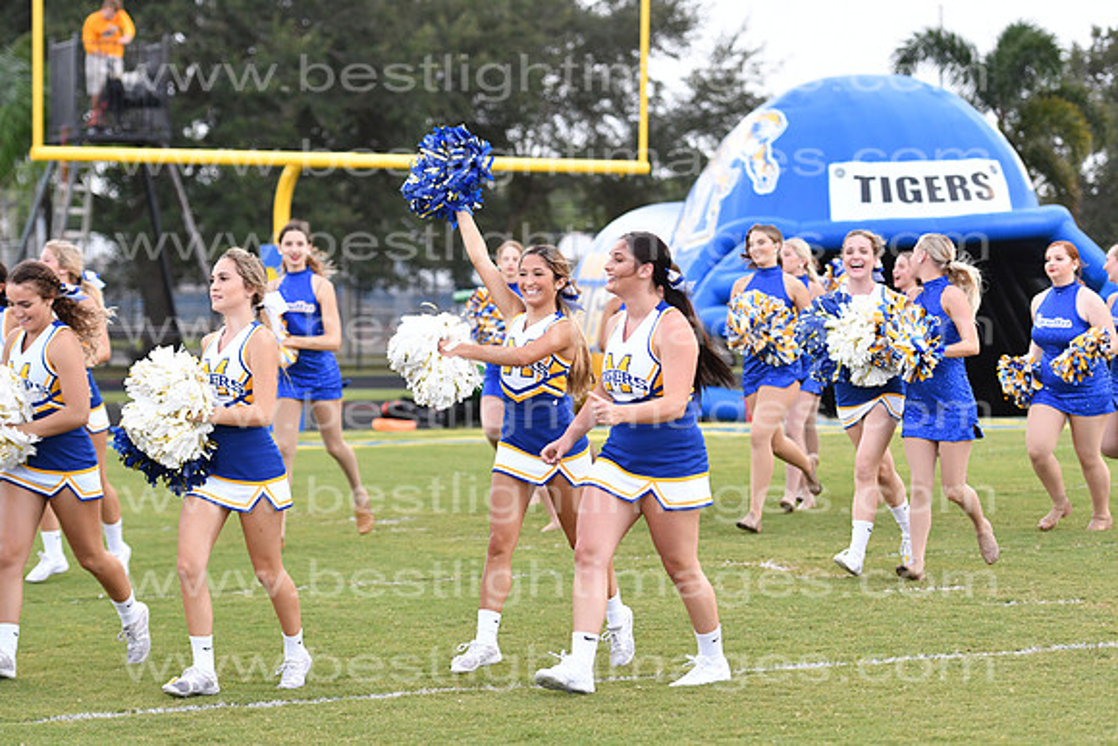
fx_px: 4193
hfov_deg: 15.2
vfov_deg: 10.2
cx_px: 559
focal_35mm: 135
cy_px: 373
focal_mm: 90
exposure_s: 1/640
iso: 800
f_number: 3.2
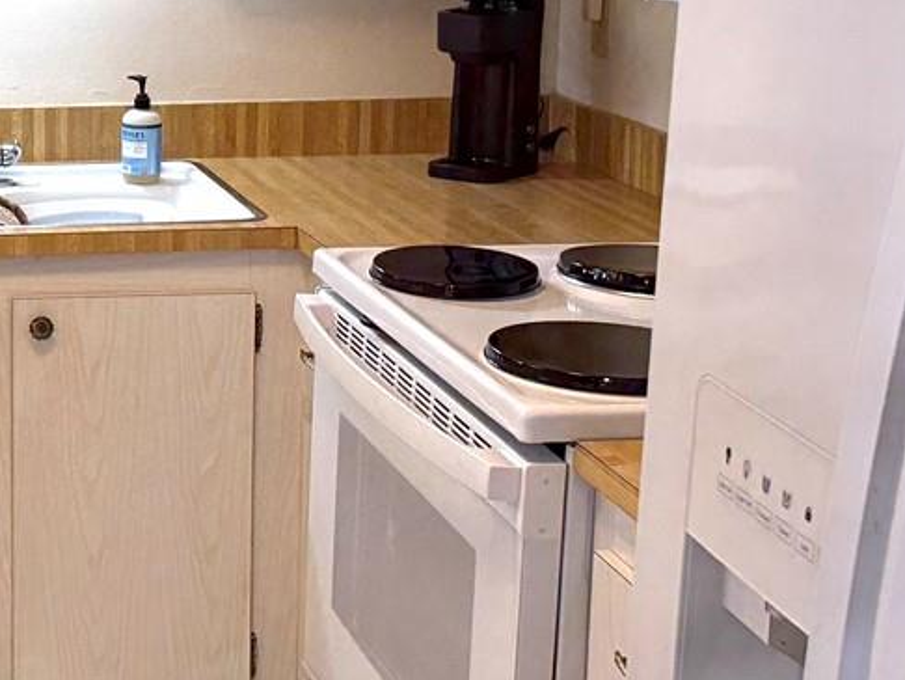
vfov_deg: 18.6
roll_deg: +0.4
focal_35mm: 79
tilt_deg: -10.3
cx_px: -121
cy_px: 192
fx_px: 2066
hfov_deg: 23.1
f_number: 1.78
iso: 200
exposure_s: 1/120
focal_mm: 6.76
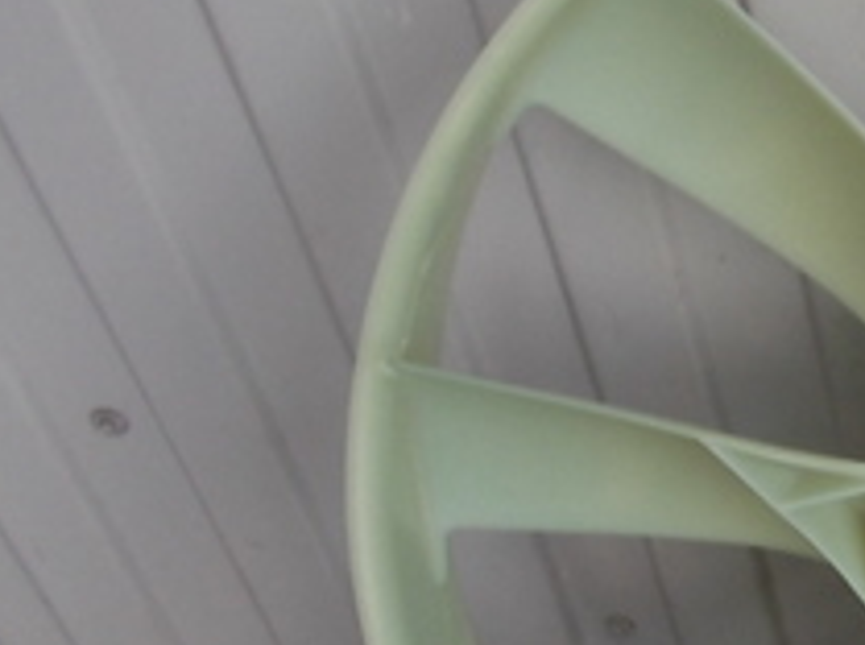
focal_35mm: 89
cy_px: 438
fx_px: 2220
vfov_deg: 16.5
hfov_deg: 19.4
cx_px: 1279
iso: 80
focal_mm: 4.1
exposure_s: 1/50
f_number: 3.3
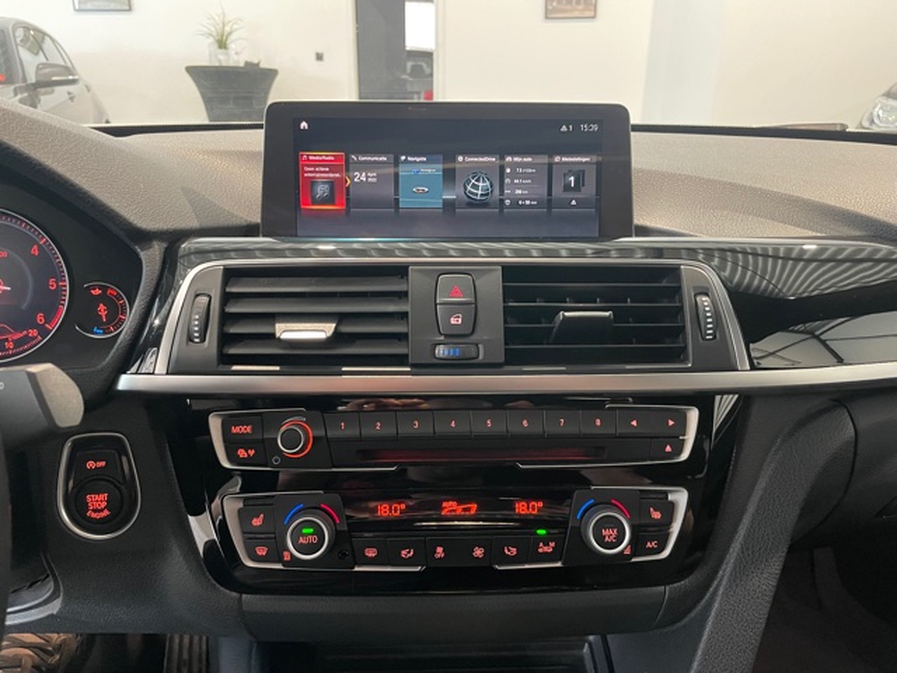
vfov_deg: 53.1
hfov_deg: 67.3
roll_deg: -0.5
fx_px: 674
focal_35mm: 26
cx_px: 448
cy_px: 336
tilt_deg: -20.8
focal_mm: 4.2
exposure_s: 1/40
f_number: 1.6
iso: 500
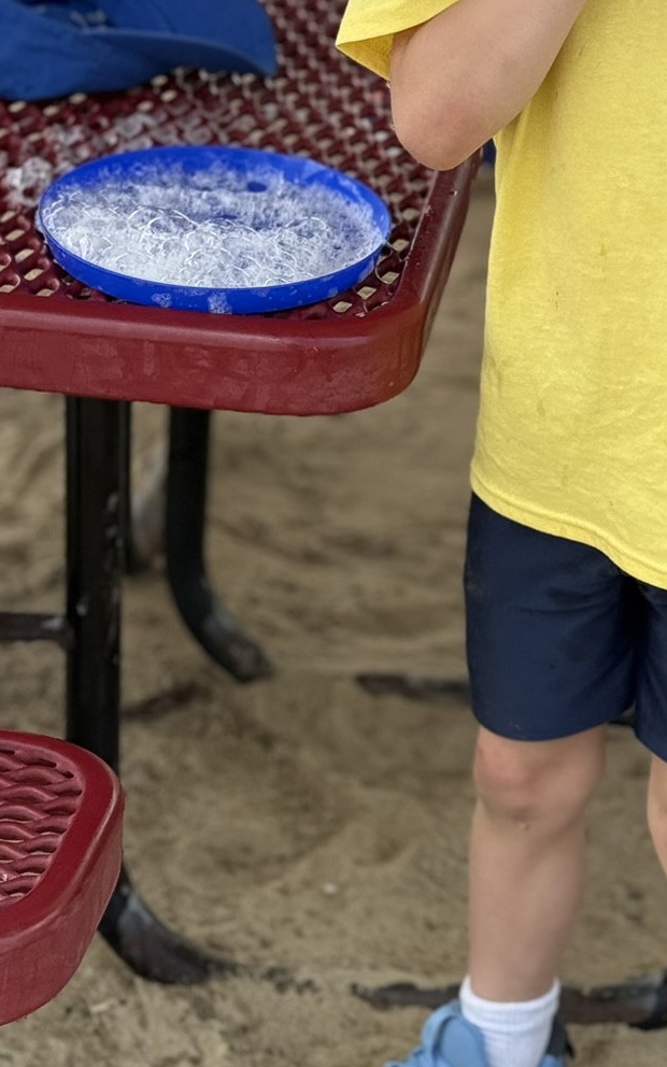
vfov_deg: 19.7
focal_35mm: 105
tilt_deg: -20.9
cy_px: 330
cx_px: 685
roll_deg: -1.0
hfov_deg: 12.3
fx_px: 3054
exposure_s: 1/1133
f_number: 1.78
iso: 64
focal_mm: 6.76
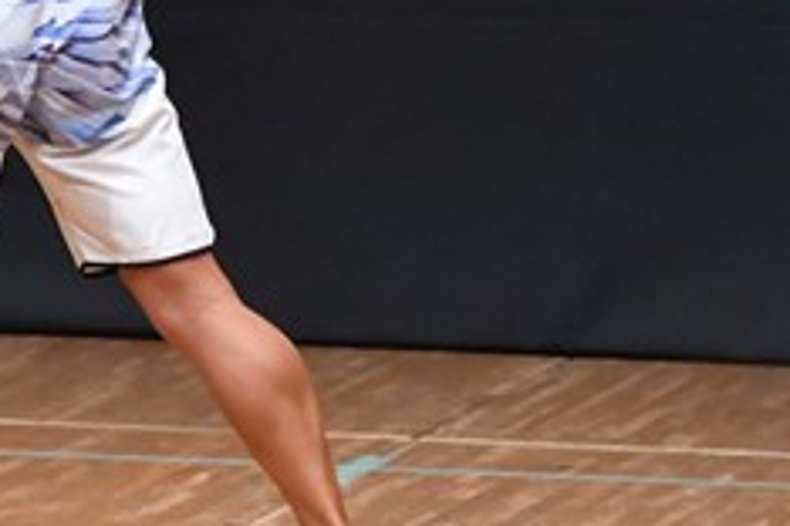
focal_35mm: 894
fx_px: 19617
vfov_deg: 1.5
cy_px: -138
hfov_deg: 2.3
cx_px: 100
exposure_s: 1/400
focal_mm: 180
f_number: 5.6
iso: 6400
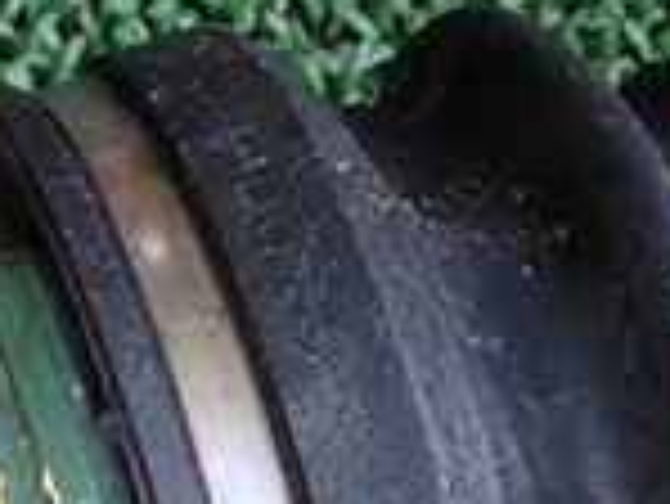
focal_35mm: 121
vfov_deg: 11.8
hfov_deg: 15.0
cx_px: -364
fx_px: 2344
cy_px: 702
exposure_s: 1/125
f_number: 2.3
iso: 200
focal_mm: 5.4
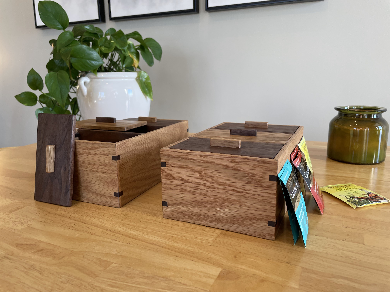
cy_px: 146
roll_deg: +1.2
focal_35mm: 26
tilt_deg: -13.0
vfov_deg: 53.1
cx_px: 195
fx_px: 293
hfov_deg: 67.3
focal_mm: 4.2
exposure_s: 1/120
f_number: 1.6
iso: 80
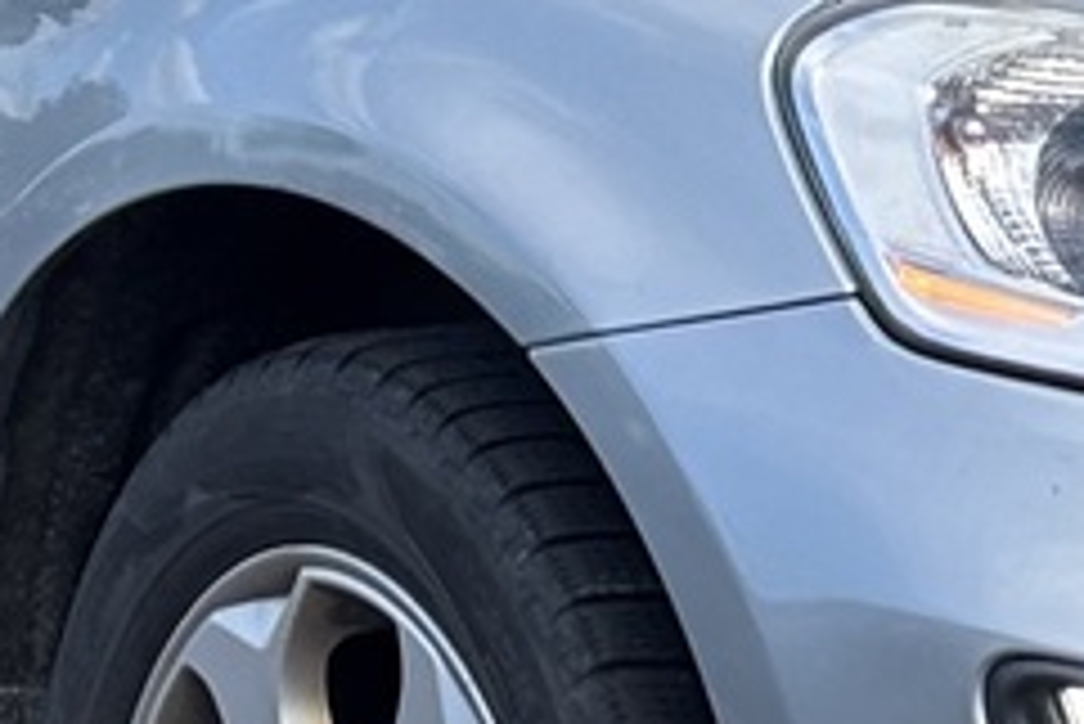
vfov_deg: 4.2
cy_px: -522
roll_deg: -0.2
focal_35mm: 323
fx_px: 9731
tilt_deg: -0.7
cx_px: 1026
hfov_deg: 6.4
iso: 32
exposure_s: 1/811
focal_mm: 5.96
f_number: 1.6
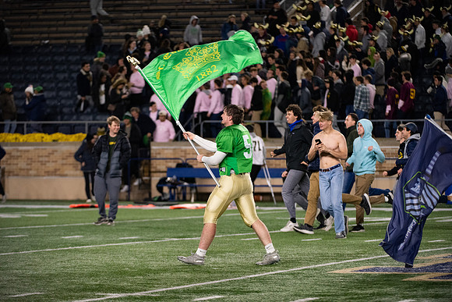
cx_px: 226
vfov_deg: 6.5
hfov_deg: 9.8
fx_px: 2637
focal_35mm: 210
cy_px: 151
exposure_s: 1/500
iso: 4000
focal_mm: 210
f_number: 4
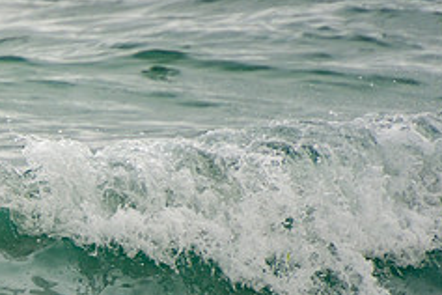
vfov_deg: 0.9
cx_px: -67
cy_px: 311
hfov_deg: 1.4
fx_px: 18035
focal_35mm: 1469
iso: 320
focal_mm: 400
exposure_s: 1/1250
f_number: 5.6
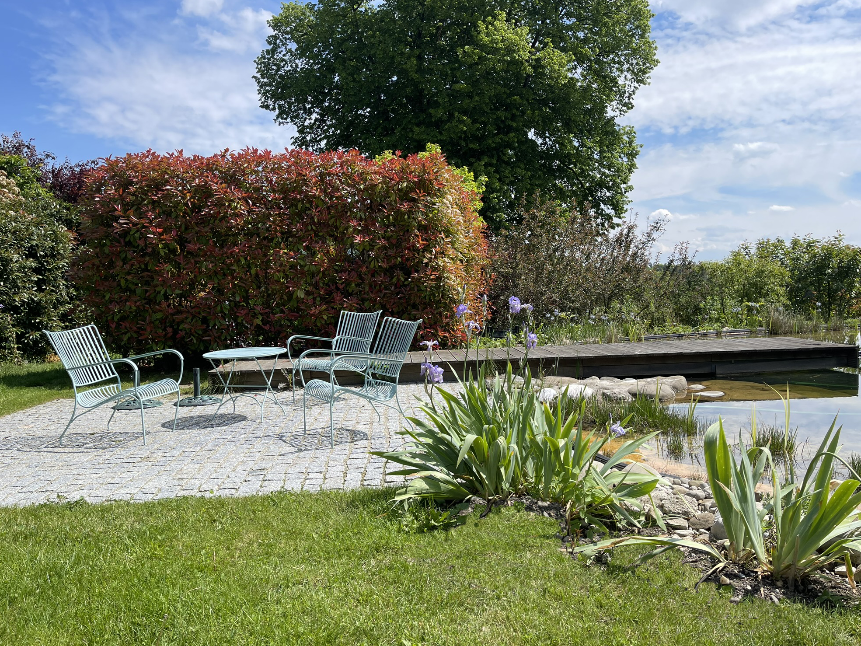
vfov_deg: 53.1
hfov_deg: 67.3
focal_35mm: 26
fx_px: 647
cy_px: 324
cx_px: 438
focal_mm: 5.1
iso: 32
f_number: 1.6
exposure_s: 1/2857
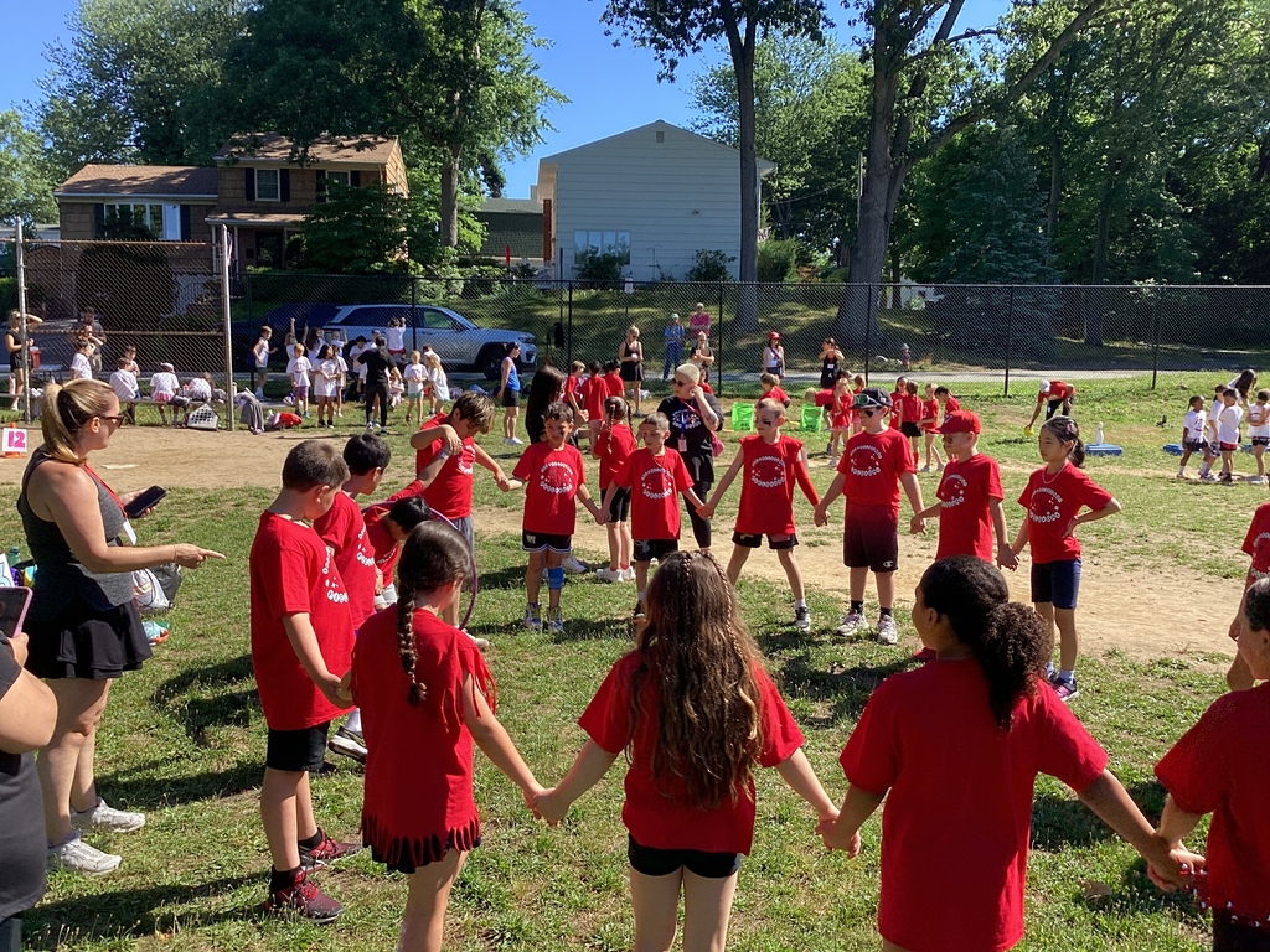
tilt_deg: -5.2
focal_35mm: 31
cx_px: 635
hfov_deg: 58.4
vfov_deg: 45.4
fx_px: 1137
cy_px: 476
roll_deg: -1.2
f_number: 2.4
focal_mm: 3.3
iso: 25
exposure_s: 1/637
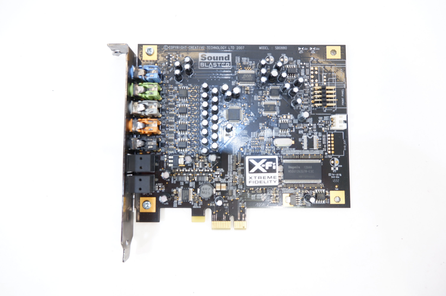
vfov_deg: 55.0
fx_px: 285
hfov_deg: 76.1
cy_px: 148
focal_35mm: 23
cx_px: 223
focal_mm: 15
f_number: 3.5
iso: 200
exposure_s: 1/38
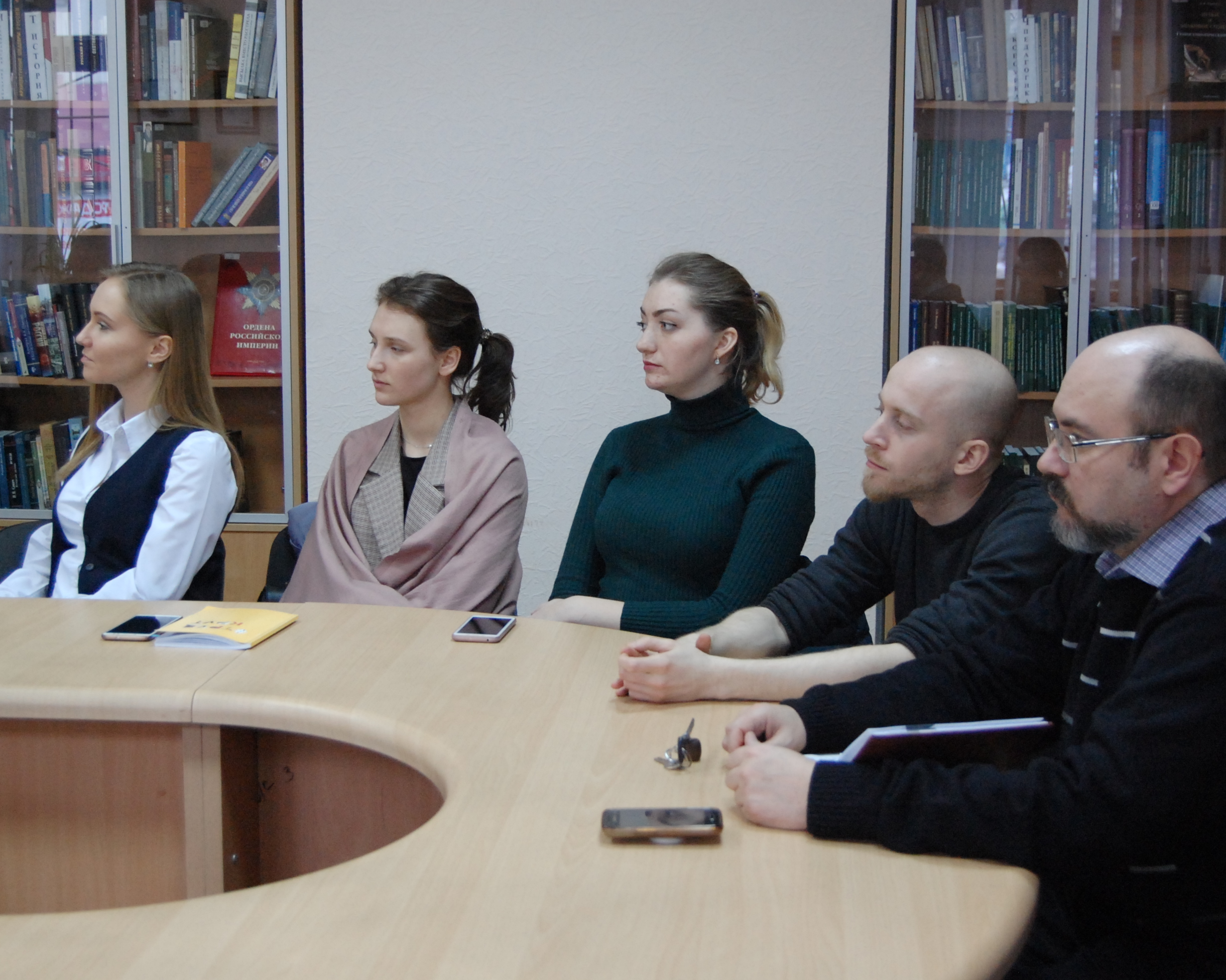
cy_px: 492
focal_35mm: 55
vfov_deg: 27.6
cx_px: 625
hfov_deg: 34.2
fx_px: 1995
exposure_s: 1/50
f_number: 4.5
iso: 1600
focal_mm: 32
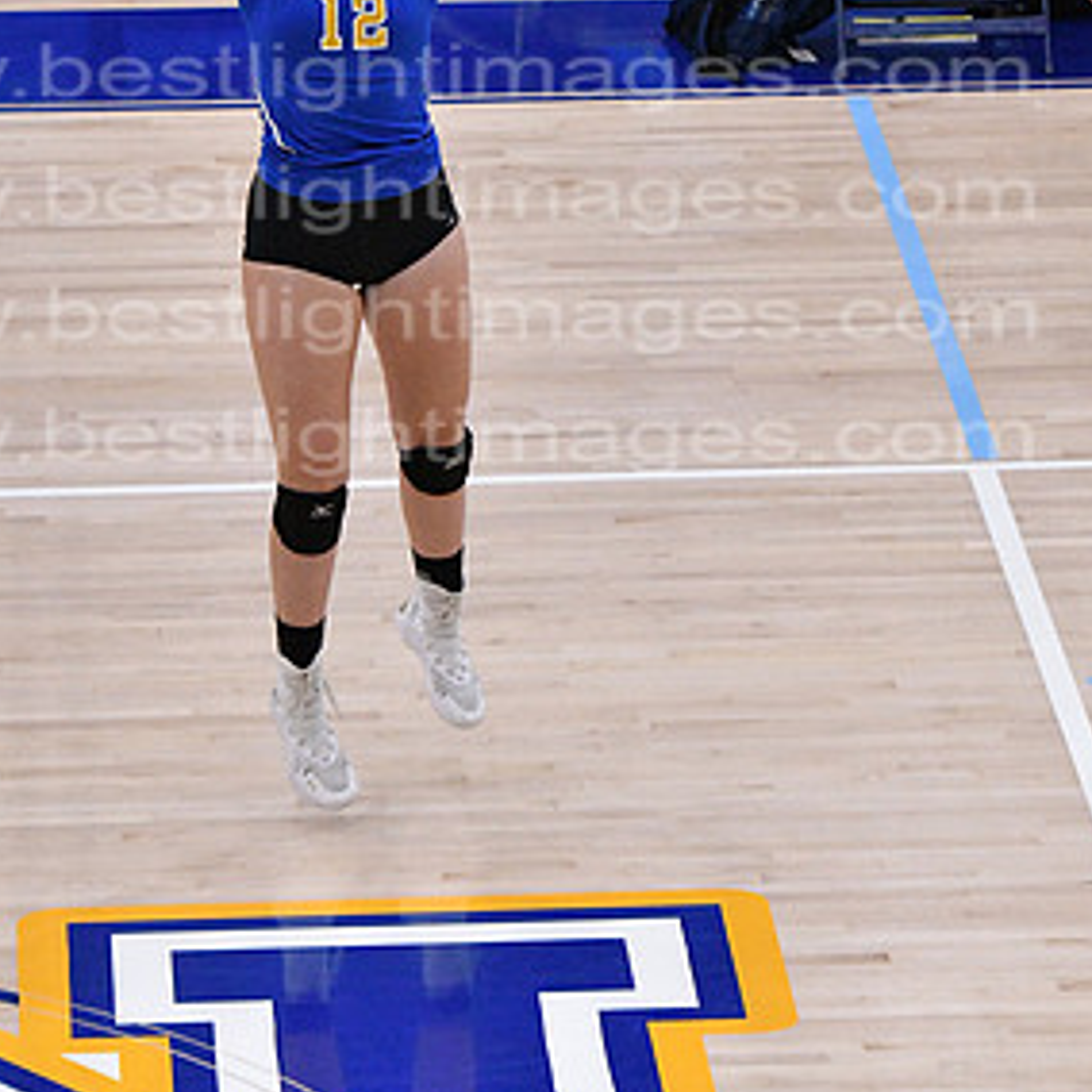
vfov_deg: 5.5
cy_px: 19
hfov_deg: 5.5
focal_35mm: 318
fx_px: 11350
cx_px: 406
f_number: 3.2
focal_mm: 122
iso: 6400
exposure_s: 1/1250
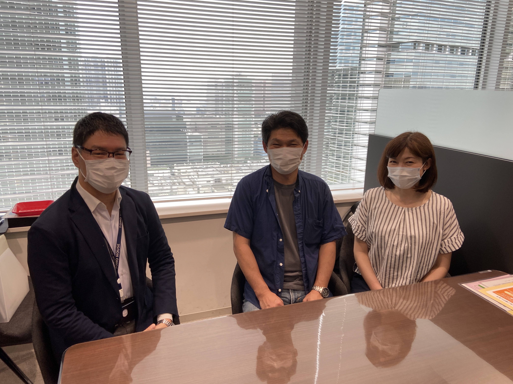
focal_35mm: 26
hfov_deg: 67.3
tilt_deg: -15.7
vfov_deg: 53.1
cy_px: 192
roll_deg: -1.1
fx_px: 385
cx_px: 256
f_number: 1.8
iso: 50
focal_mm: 4.25
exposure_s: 1/100
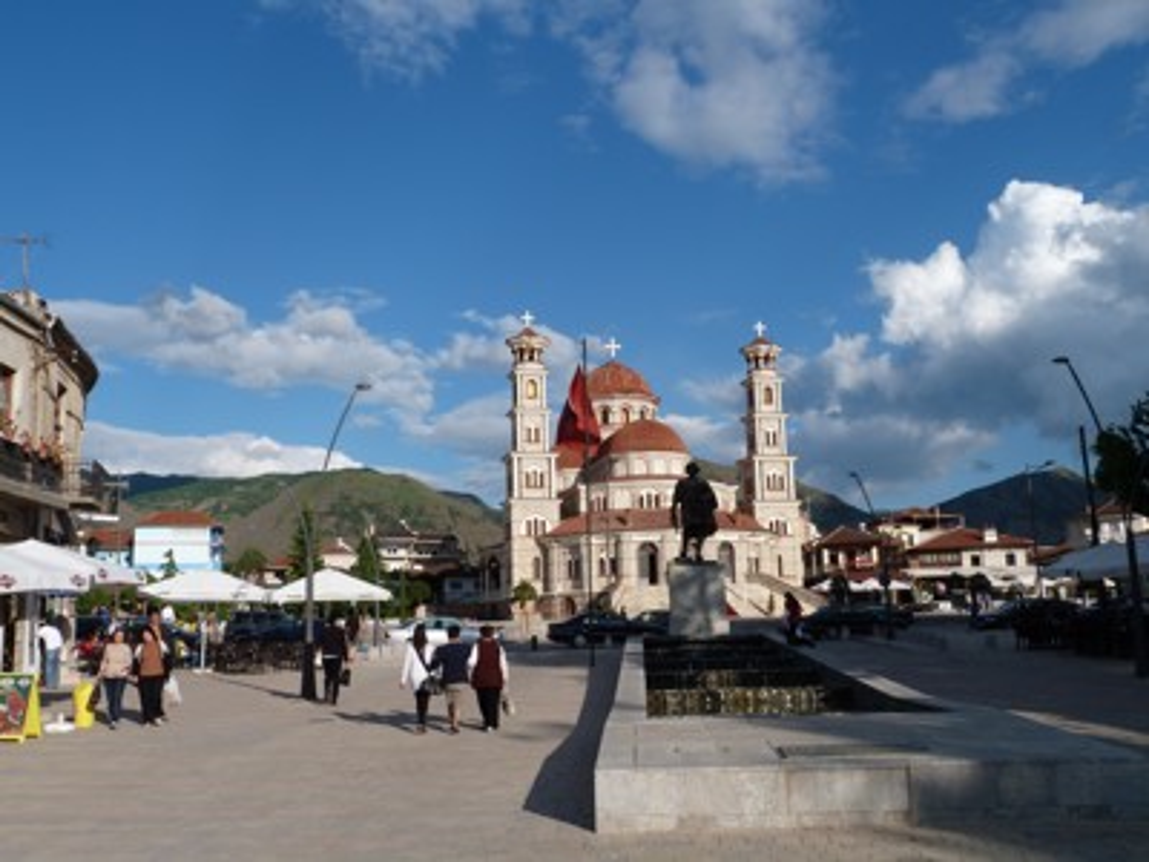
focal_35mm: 35
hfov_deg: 52.6
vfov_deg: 40.7
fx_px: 1162
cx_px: 574
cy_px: 431
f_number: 5.6
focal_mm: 6.3
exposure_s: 1/400
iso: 80
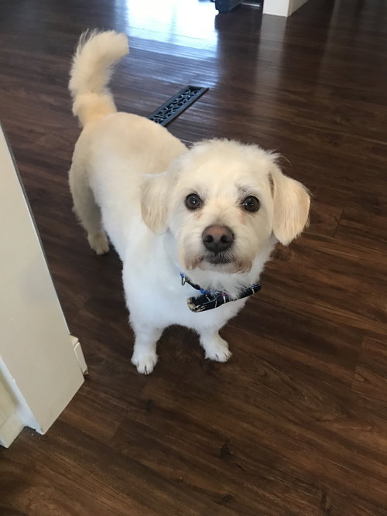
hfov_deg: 49.7
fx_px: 418
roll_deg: -1.9
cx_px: 194
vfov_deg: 63.5
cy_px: 258
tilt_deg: -43.9
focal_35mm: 28
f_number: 1.8
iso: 100
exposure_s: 1/15
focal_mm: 3.99
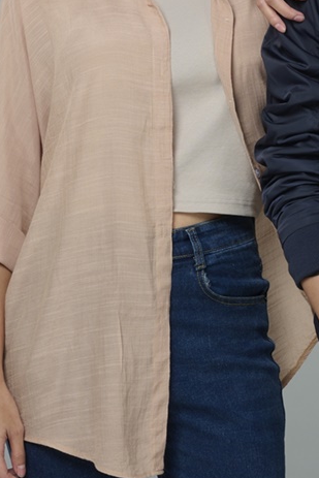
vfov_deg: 6.6
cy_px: 180
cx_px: 320
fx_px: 4130
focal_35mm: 311
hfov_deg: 4.4
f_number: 11
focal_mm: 120
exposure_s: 1/160
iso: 100
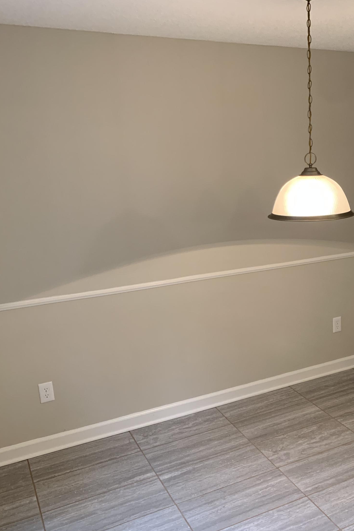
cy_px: 271
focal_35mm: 37
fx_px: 546
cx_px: 285
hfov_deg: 34.8
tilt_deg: -13.0
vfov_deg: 51.9
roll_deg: +1.6
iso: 160
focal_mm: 4.25
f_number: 1.8
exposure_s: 1/60
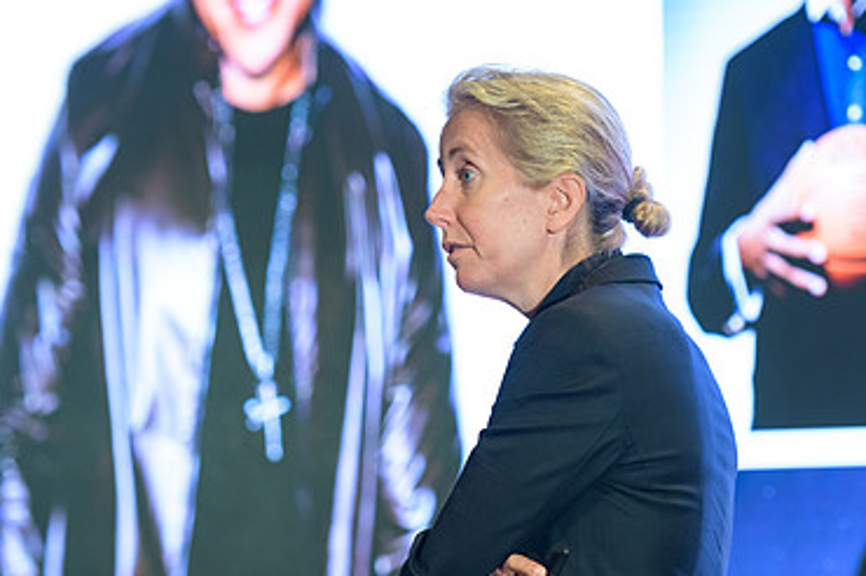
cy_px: 242
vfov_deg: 6.7
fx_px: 4903
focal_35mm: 204
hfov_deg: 10.1
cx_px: 468
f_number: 3.2
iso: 1600
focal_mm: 130
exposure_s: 1/250
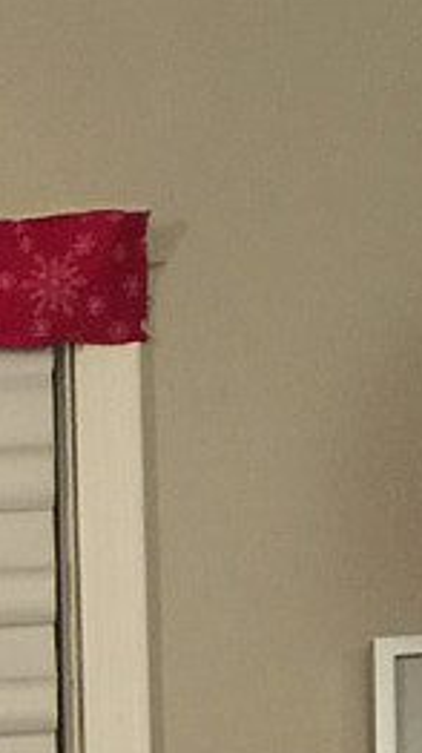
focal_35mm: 193
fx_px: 3847
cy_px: 1632
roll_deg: +1.4
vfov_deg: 10.1
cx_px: -741
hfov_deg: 5.9
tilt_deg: -2.2
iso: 80
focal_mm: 4.15
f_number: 2.2
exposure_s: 1/4
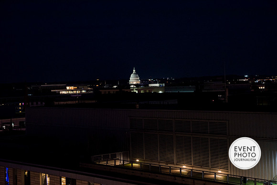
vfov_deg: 19.5
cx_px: 138
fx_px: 539
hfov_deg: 28.8
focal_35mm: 70
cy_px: 92
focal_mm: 70
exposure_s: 1/30
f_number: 5
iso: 800
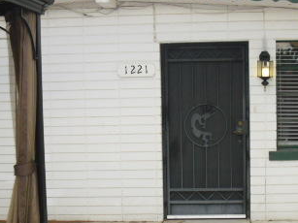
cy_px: 137
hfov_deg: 25.9
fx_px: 645
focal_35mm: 75
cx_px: 199
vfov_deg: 19.6
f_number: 3.1
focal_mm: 6.3
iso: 200
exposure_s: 1/800
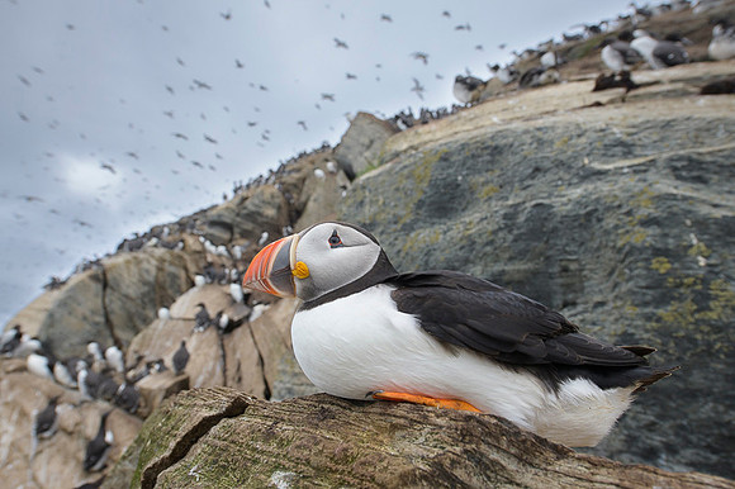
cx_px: 370
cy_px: 242
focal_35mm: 26
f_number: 10
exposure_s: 1/400
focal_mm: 24
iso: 800
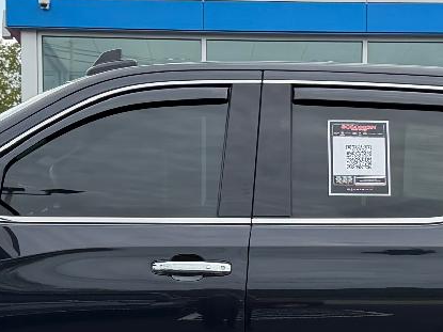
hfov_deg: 17.7
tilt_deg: -1.9
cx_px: 284
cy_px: 334
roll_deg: +0.6
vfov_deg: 13.2
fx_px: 1420
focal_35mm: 111
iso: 100
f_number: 1.78
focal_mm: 6.76
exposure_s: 1/3759
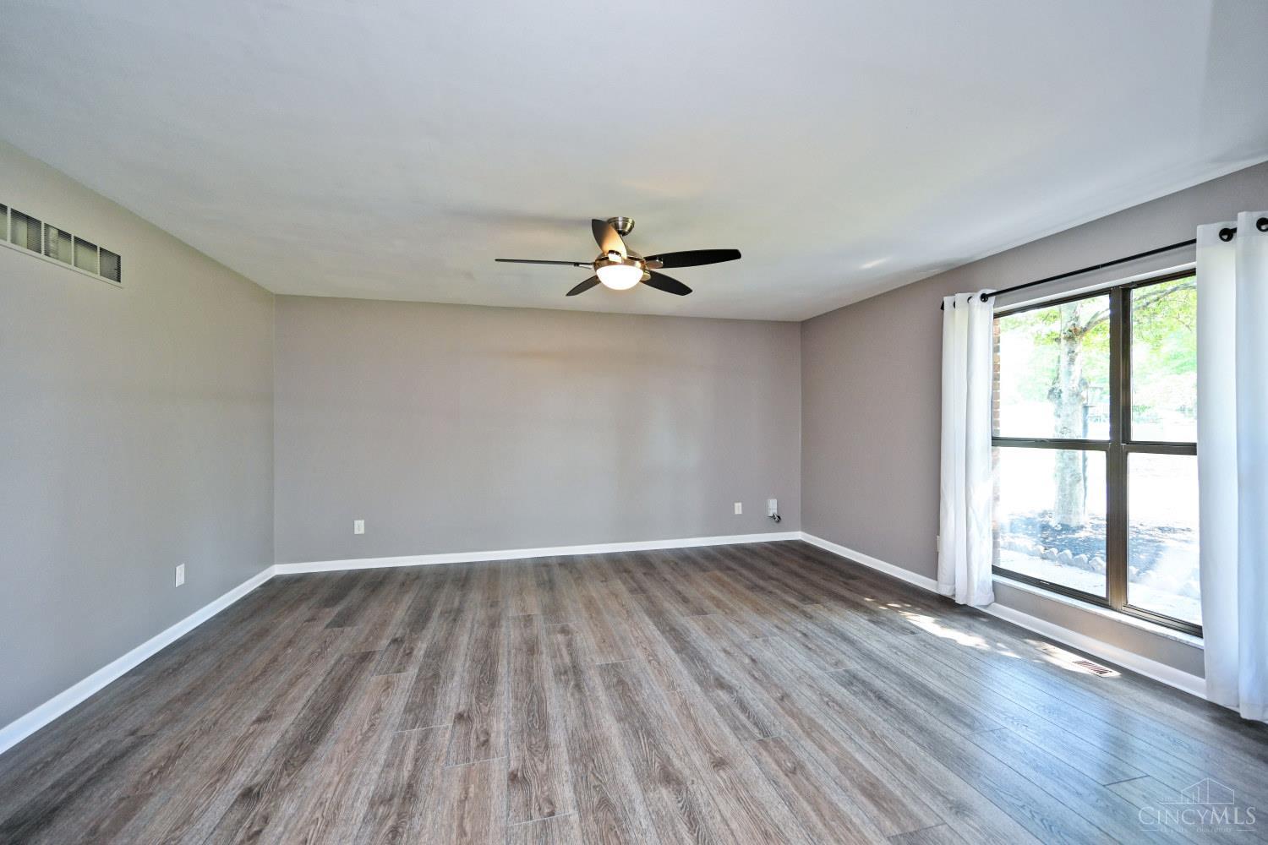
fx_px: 493
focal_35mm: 14
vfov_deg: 81.2
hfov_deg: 104.3
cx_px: 634
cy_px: 422
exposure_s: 1/60
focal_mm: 14
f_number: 4
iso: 400
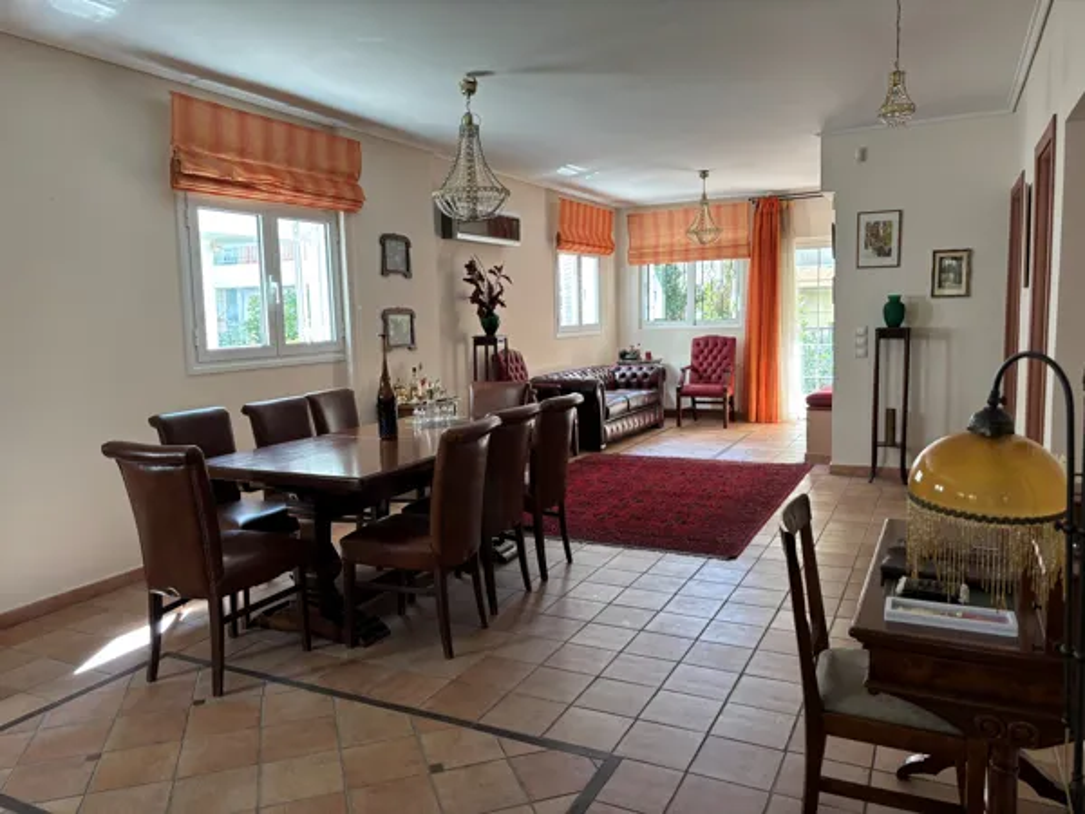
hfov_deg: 67.3
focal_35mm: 26
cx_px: 542
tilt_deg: -6.1
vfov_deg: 53.1
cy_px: 407
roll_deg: +1.8
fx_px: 815
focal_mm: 5.96
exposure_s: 1/121
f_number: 1.6
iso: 125
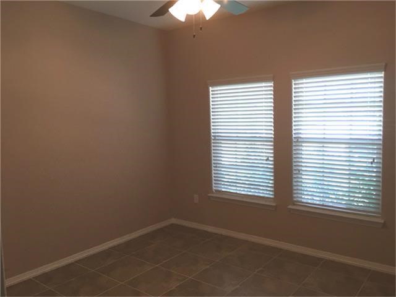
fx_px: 332
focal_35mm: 29
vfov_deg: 48.2
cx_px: 198
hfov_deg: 61.7
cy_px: 148
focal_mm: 4.15
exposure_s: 1/30
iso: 40
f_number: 2.2
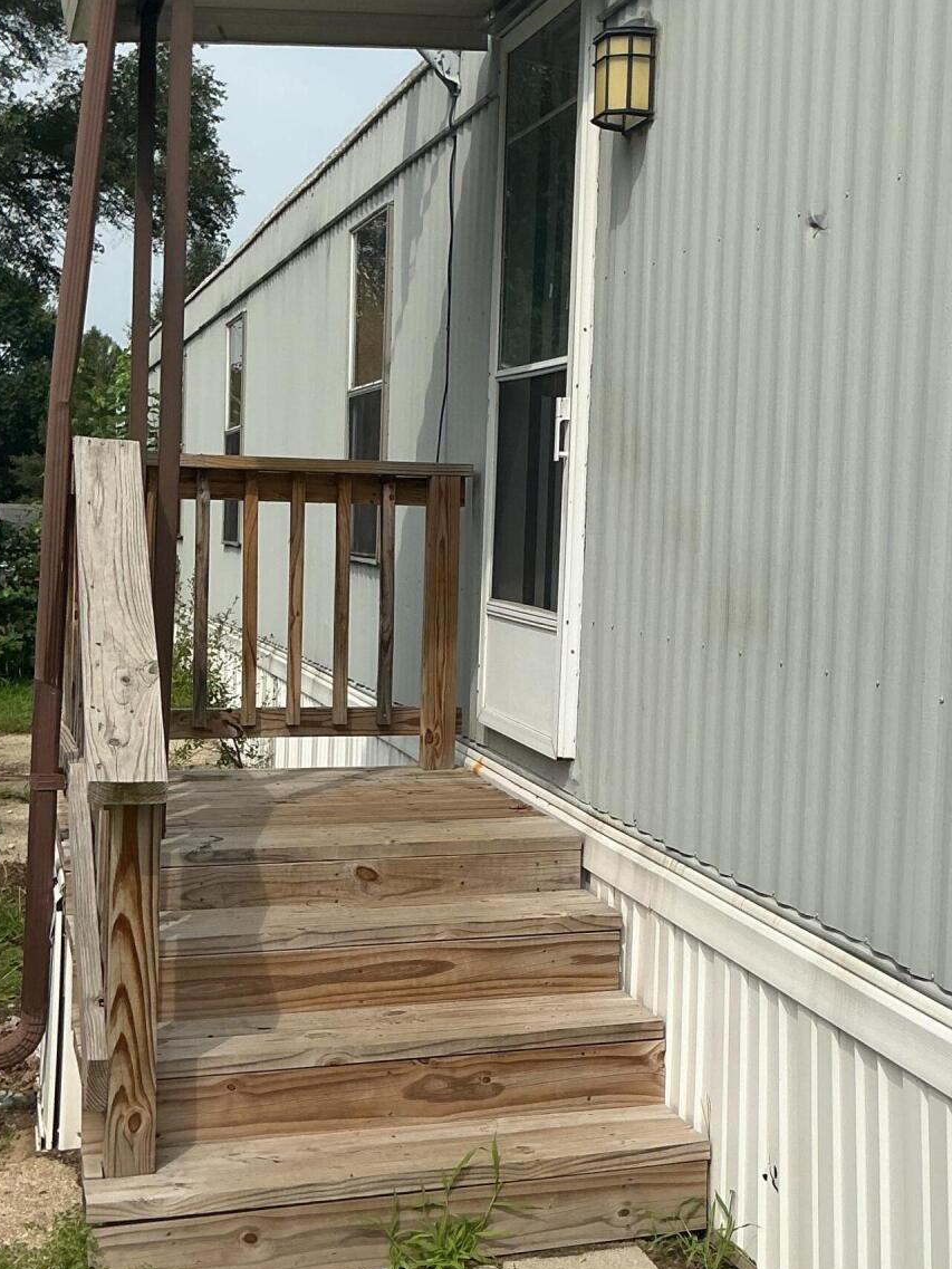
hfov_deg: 28.4
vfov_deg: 37.5
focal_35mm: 51
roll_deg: -2.3
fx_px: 1870
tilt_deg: -3.4
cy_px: 632
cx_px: 610
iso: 25
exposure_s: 1/2667
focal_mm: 3
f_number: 1.8
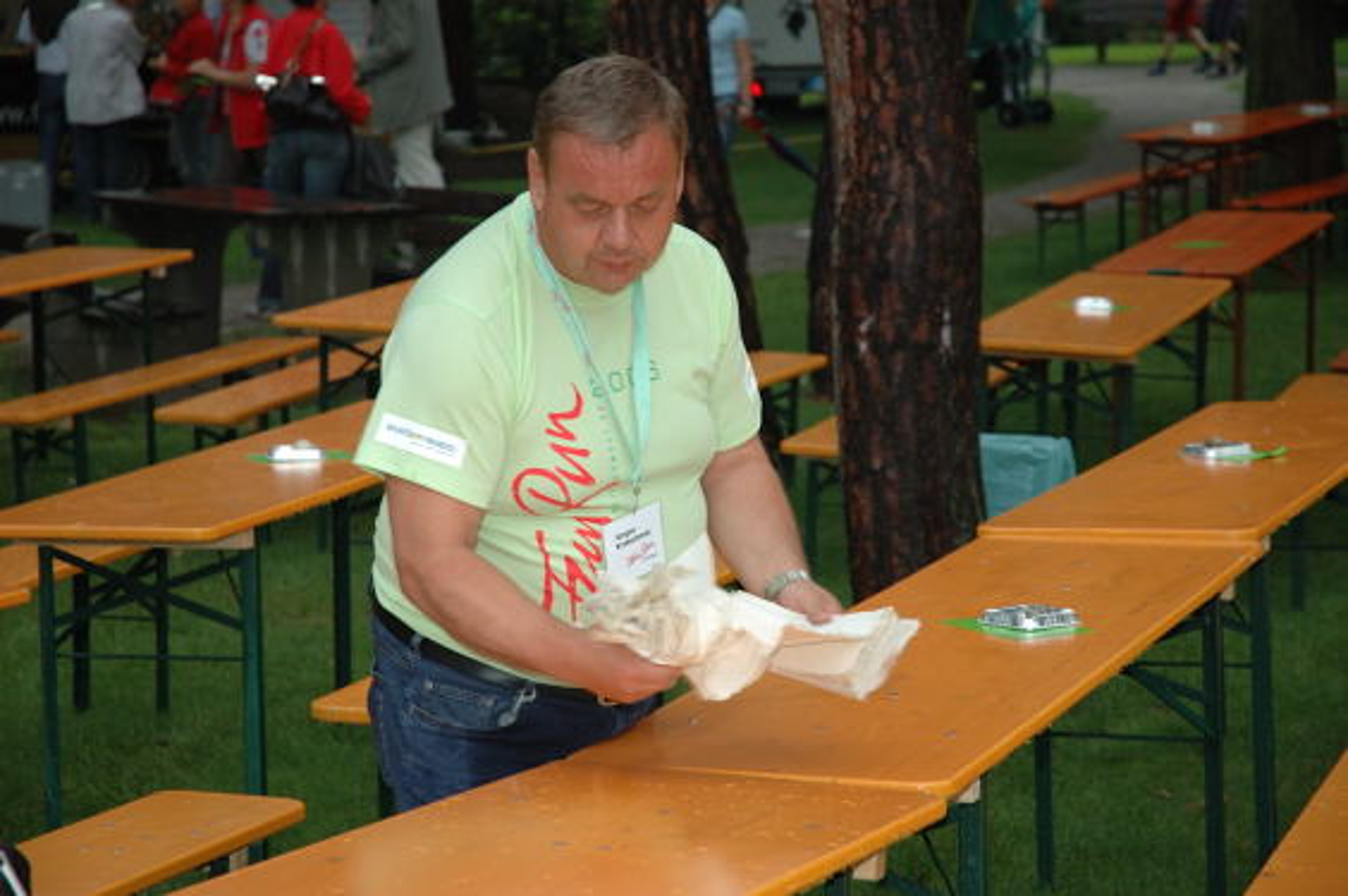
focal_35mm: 105
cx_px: 674
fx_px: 3928
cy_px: 448
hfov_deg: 19.5
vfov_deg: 13.0
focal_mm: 70
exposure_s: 1/60
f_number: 4.5
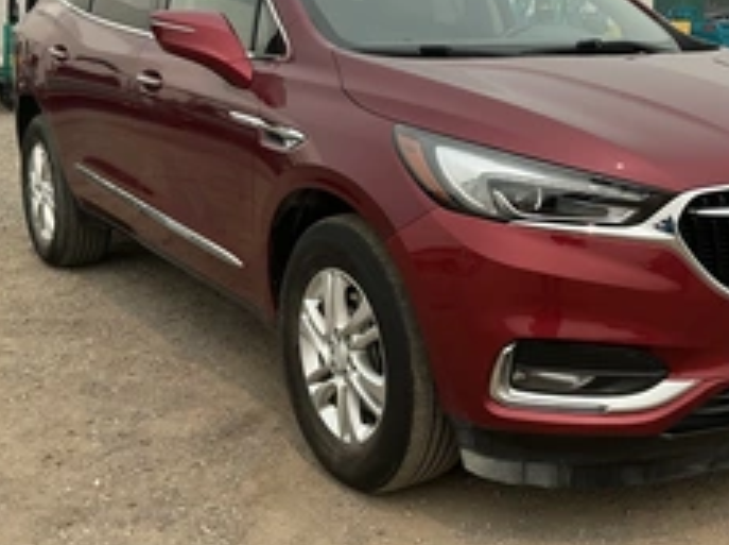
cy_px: 223
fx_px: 1030
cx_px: 493
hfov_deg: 38.5
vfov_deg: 29.5
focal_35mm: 49
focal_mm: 3
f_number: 1.8
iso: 25
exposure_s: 1/1626
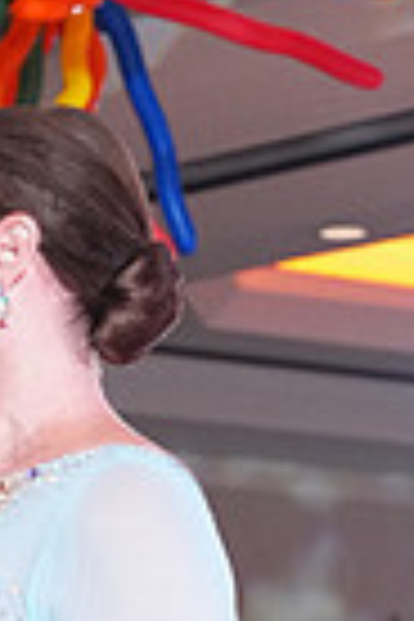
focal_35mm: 294
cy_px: 1107
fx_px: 5071
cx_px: -74
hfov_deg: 4.7
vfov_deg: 6.8
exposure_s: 1/400
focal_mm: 70
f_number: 4.5
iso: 5000
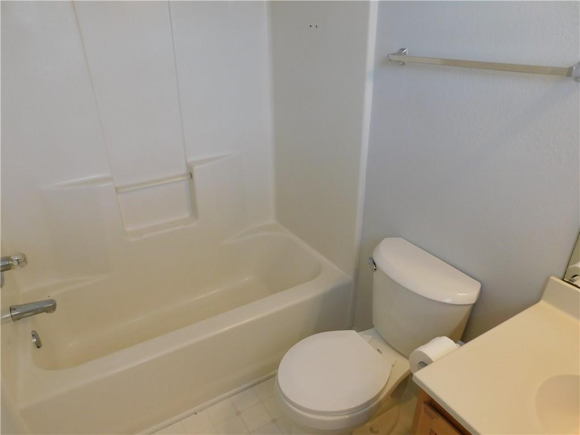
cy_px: 218
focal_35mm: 24
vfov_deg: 56.8
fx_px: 402
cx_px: 290
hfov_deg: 71.6
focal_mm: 4.1
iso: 125
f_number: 3
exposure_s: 1/30
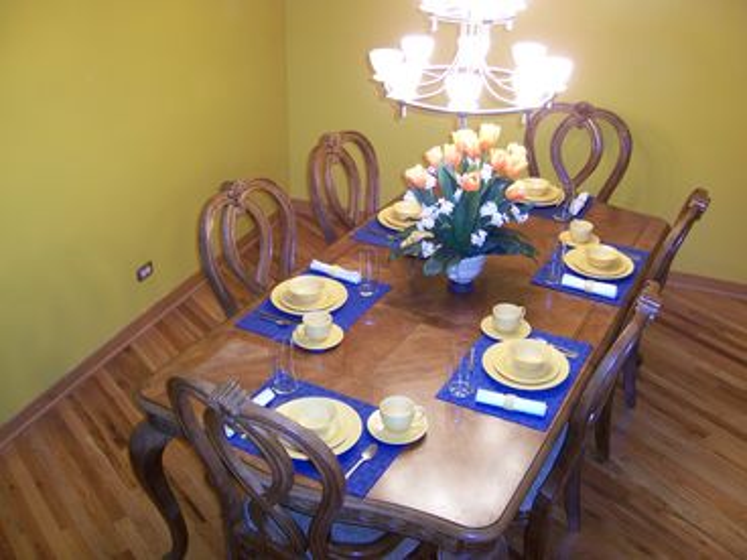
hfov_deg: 51.4
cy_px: 280
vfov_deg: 39.7
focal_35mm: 36
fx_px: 777
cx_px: 374
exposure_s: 1/15
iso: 125
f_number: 2.8
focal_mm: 6
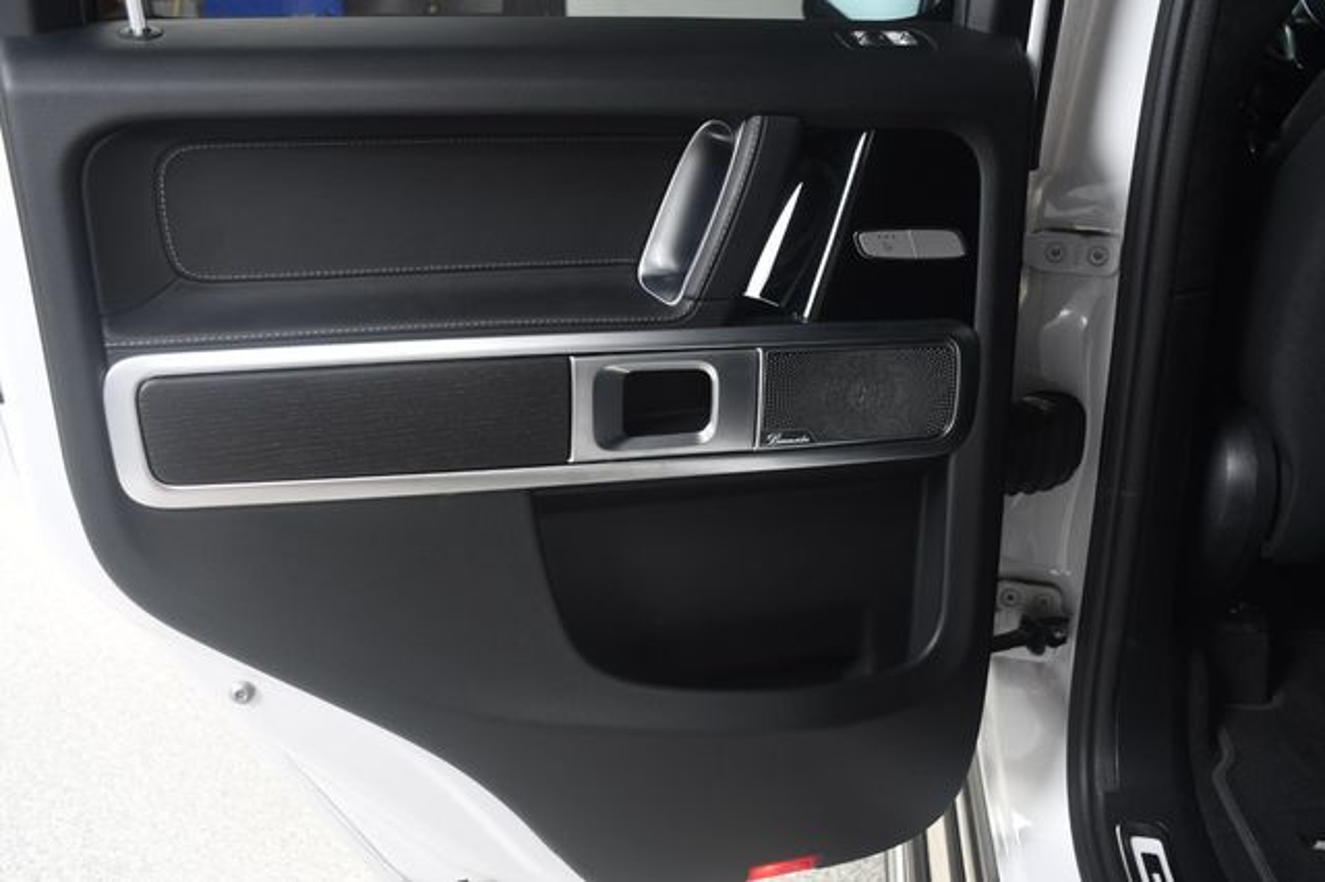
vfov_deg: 39.9
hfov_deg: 57.2
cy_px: 441
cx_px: 662
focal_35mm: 33
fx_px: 1214
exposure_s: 1/160
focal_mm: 22
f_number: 4.5
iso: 100
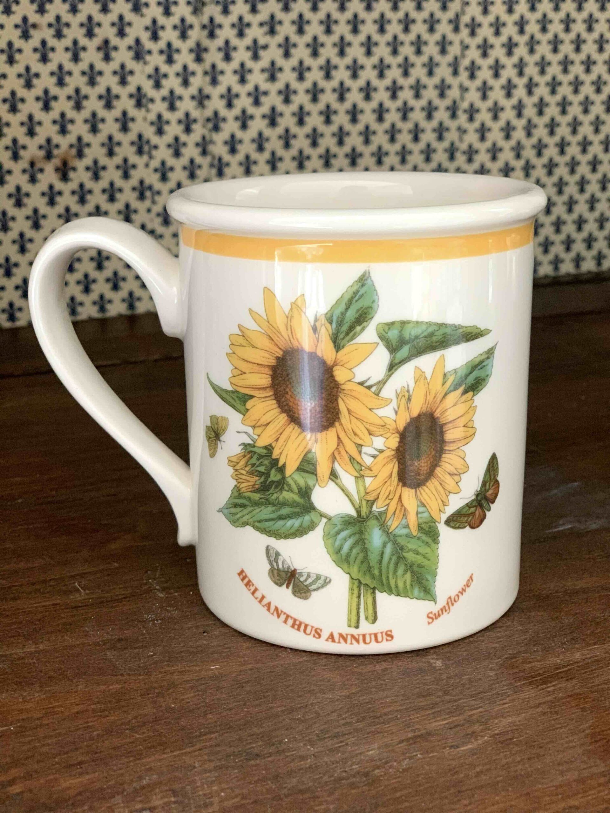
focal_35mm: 52
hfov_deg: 28.0
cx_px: 305
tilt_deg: -19.3
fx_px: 1222
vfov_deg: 36.8
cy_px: 406
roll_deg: +0.8
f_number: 2.4
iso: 250
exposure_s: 1/60
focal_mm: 6
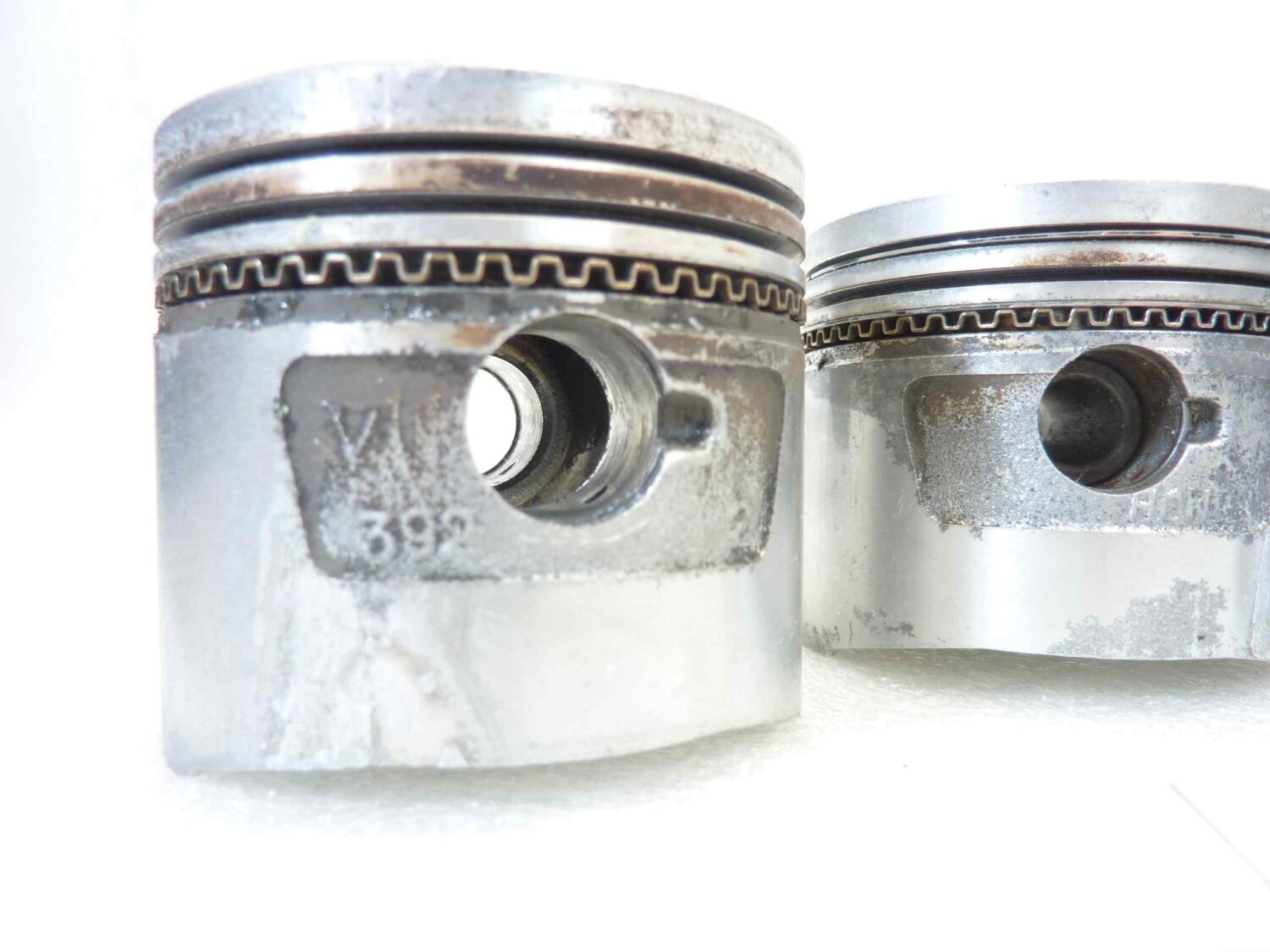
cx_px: 635
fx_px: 917
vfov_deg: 54.9
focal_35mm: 25
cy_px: 476
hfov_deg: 69.4
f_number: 3.3
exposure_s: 1/10
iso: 80
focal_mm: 4.1
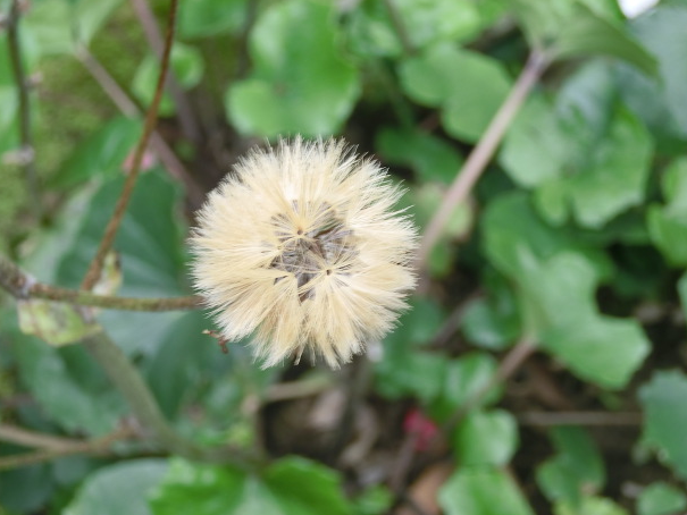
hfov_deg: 26.7
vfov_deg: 20.2
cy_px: 269
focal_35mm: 73
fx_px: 1449
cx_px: 334
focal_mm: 12.29
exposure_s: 1/60
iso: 80
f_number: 4.8
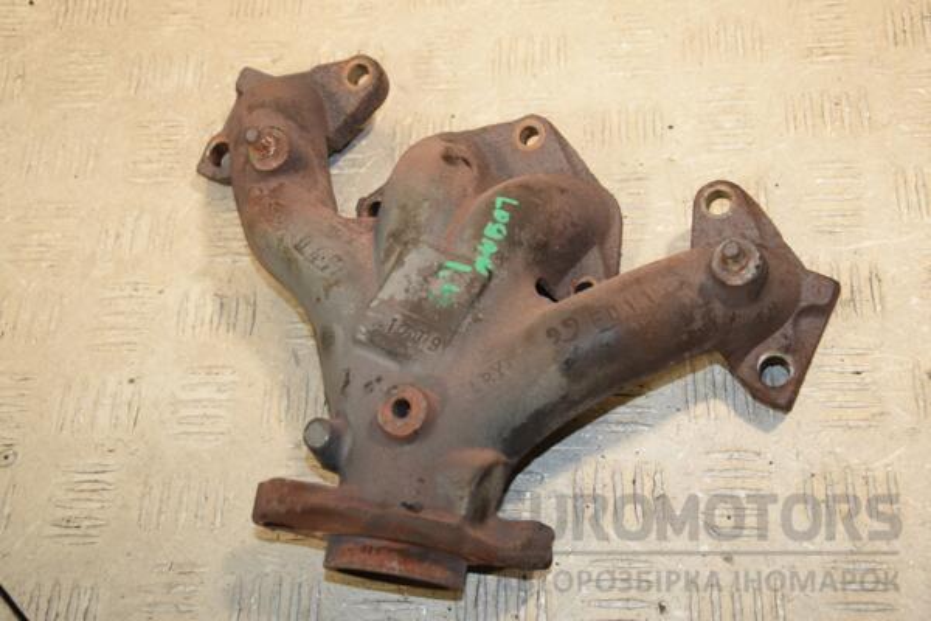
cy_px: 310
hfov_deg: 35.1
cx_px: 466
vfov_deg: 23.8
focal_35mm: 57
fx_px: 1474
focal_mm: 38
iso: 800
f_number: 6.3
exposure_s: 1/200
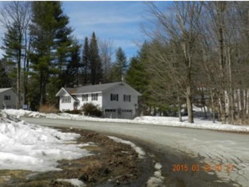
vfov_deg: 37.7
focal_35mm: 38
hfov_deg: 49.0
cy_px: 94
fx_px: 273
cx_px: 124
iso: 160
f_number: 5.6
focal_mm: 6.7
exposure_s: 1/1000
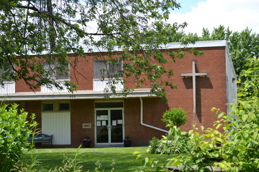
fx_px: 594
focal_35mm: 82
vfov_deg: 16.6
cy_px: 86
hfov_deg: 24.6
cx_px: 130
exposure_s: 1/160
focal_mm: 55
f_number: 6.3
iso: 100
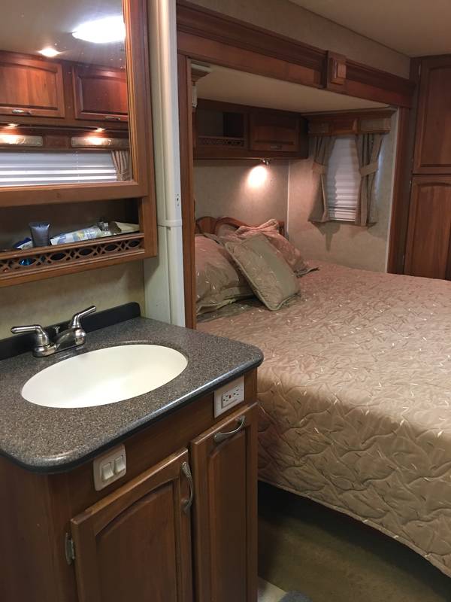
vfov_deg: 61.7
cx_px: 226
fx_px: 504
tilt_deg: -14.7
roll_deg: +0.0
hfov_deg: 48.2
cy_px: 301
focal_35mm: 29
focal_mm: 4.15
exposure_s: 1/8
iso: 100
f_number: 2.2
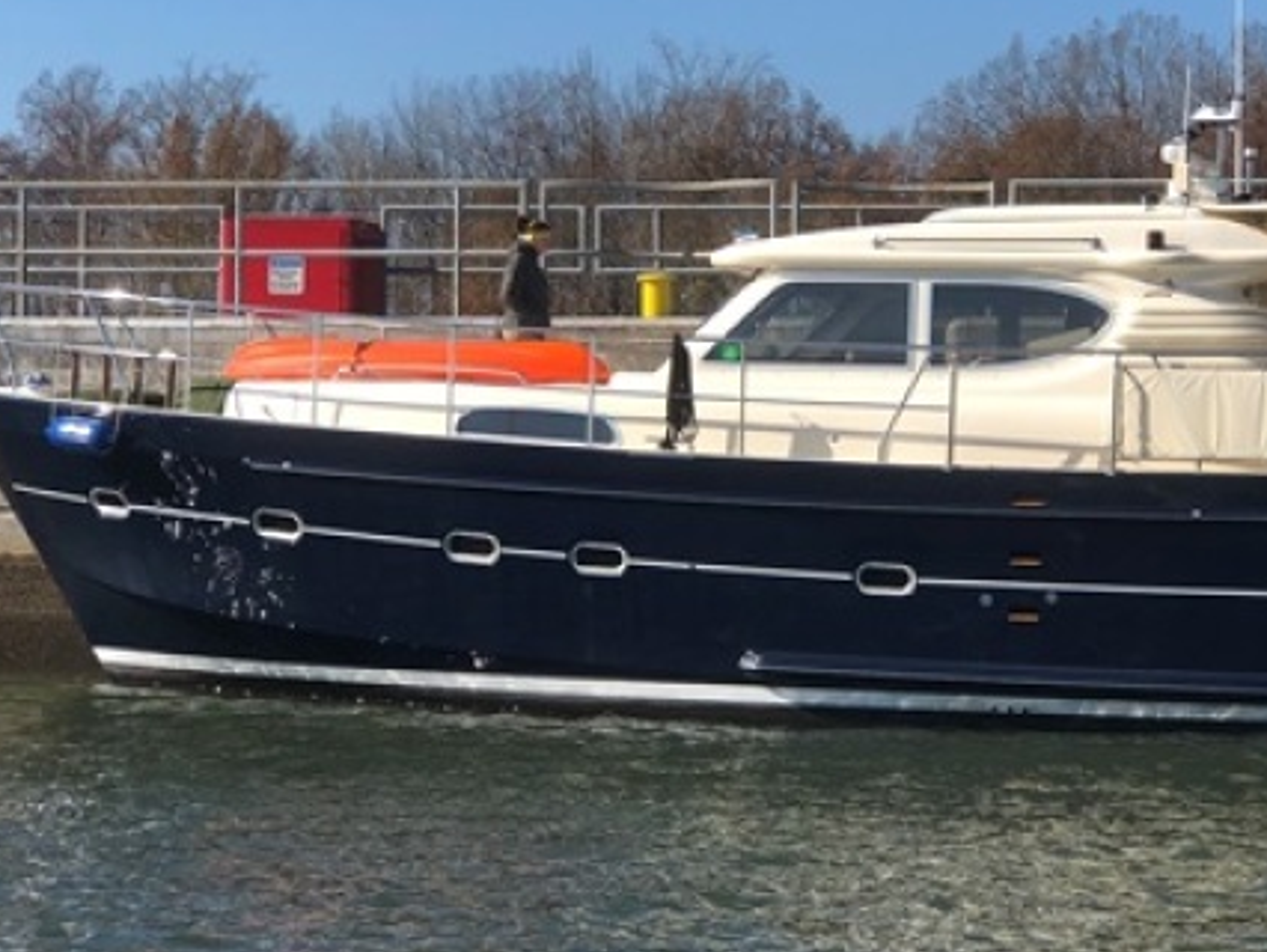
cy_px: 372
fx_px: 3919
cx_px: 860
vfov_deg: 13.8
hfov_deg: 18.3
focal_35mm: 107
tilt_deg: +1.4
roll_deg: -1.1
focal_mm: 6.6
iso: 20
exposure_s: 1/695
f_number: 2.8
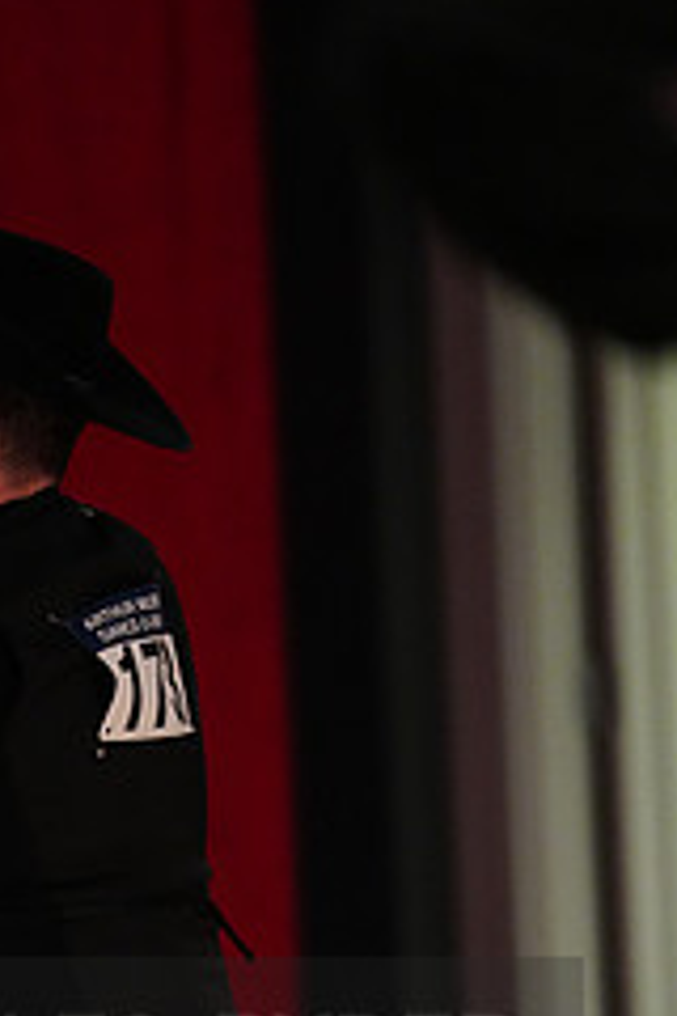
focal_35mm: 484
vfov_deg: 4.3
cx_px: 2
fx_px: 13652
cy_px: 1101
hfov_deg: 2.8
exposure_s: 1/400
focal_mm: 200
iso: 5000
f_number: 2.8
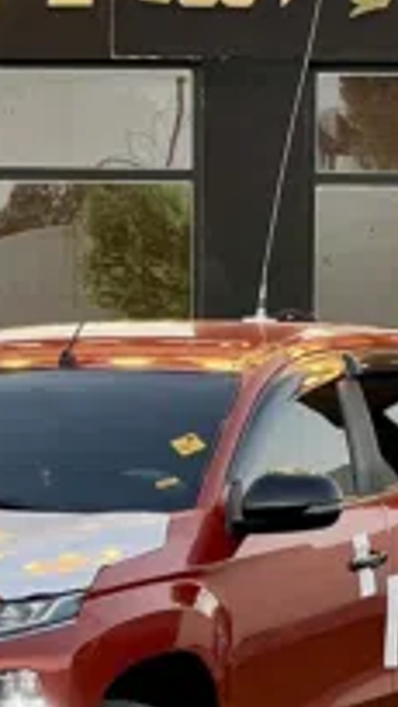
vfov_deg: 8.2
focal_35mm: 263
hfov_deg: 4.6
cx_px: 197
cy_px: 198
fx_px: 4926
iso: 100
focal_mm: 9
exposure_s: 1/99
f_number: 2.8
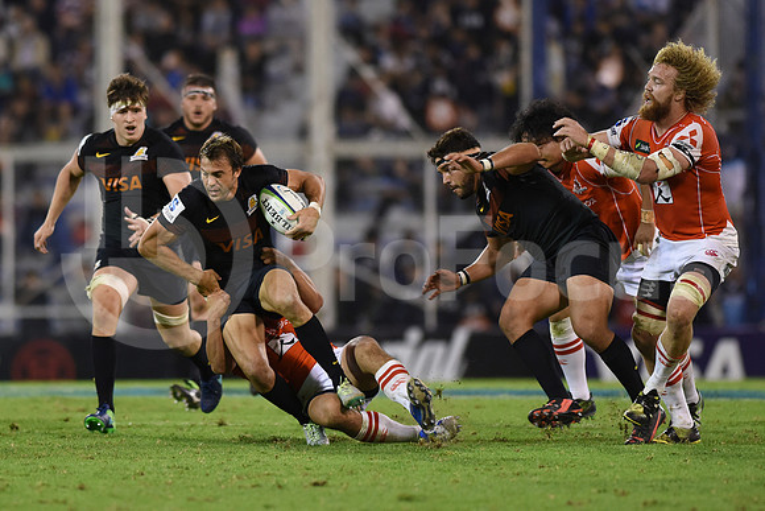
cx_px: 382
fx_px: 6376
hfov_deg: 6.9
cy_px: 256
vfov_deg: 4.6
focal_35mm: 300
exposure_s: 1/800
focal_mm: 300
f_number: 2.8
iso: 2000
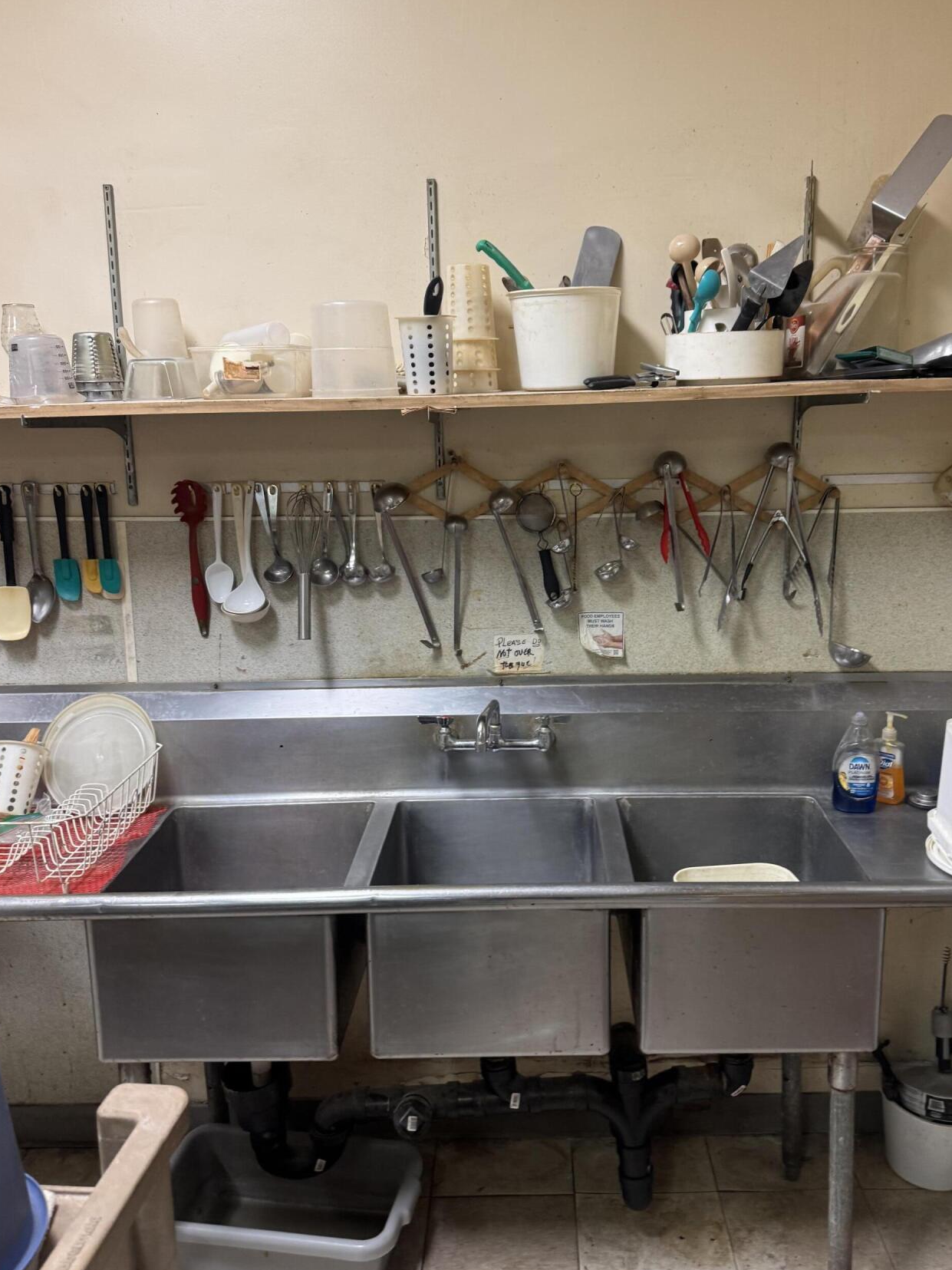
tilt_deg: -11.0
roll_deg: +1.9
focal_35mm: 29
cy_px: 612
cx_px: 552
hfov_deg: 48.0
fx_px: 1064
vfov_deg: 61.6
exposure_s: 1/60
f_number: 1.78
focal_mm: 6.76
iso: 160
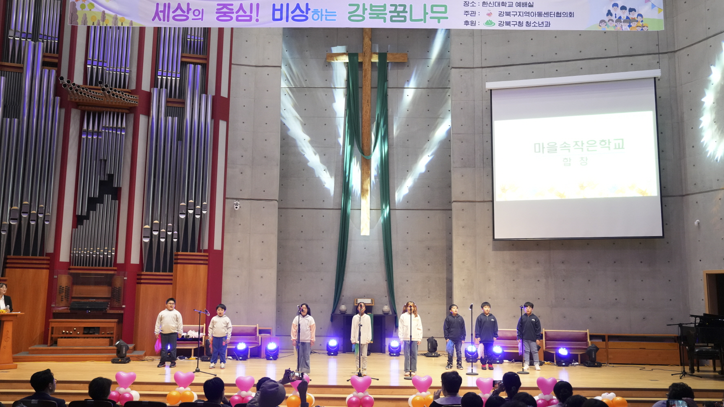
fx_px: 653
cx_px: 361
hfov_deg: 58.0
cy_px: 204
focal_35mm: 34
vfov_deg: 34.6
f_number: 4
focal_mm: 32
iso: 4000
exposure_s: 1/160
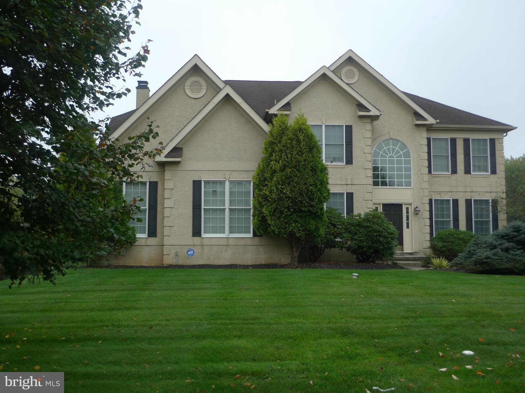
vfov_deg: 35.1
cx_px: 262
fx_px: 622
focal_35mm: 41
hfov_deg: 45.8
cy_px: 196
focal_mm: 8.8
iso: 80
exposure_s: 1/200
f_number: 2.5
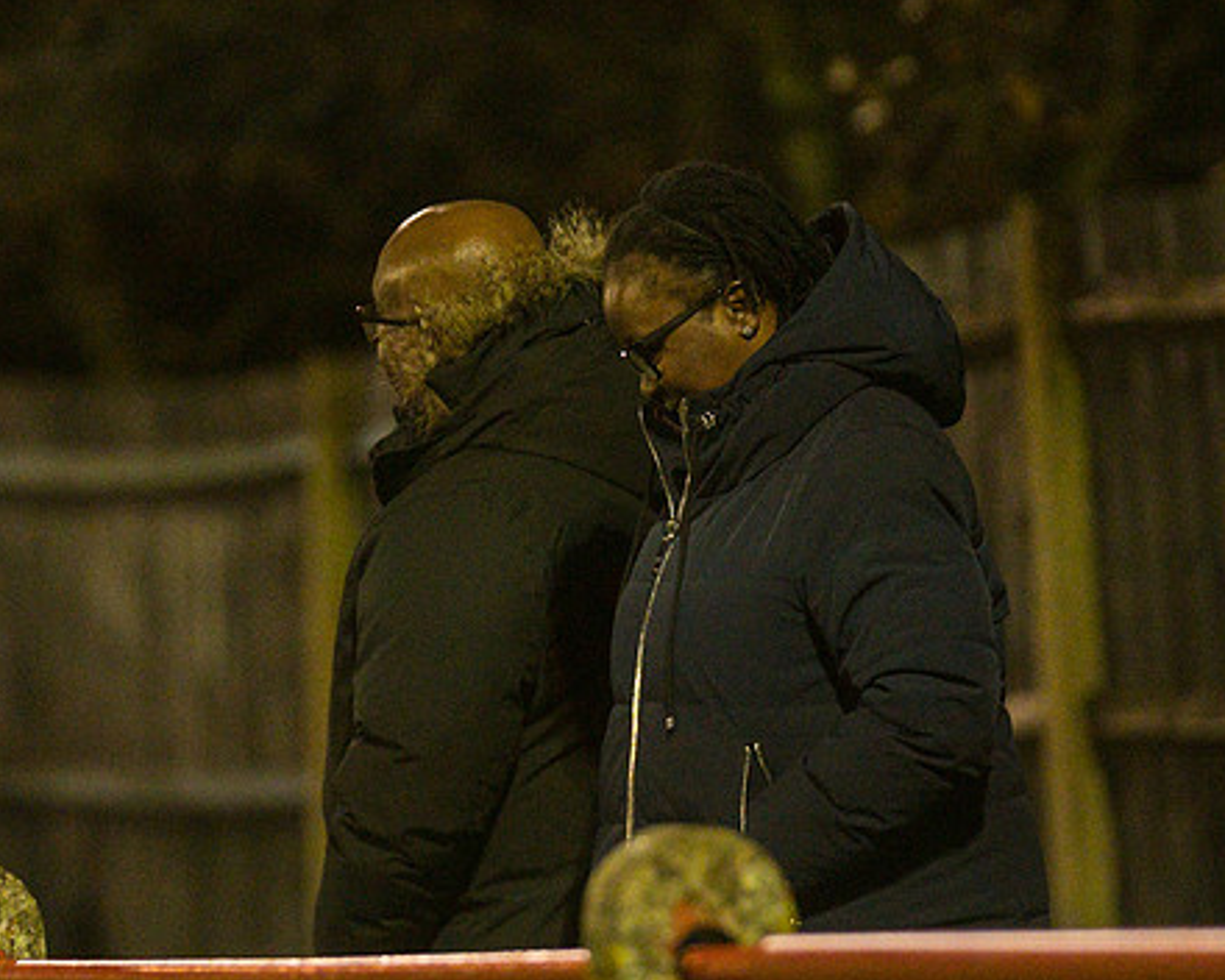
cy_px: 459
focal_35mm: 476
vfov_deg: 3.3
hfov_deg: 4.1
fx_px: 17258
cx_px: 410
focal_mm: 220
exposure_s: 1/800
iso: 5000
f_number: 2.8
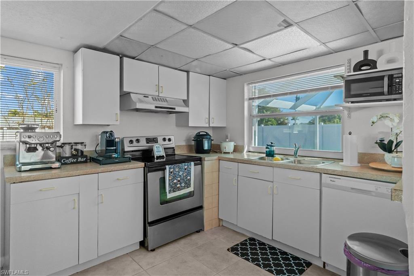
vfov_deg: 67.3
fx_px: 207
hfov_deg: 90.0
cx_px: 207
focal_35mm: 18
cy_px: 138
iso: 2000
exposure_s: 1/25
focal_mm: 12
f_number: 7.1
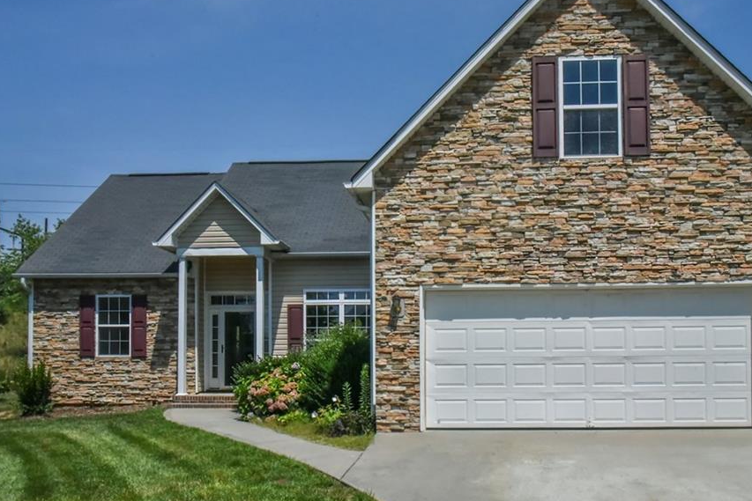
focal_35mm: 36
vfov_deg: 36.9
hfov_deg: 53.1
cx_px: 406
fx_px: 752
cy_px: 273
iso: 4000
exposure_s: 1/2000
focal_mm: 30
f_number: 22
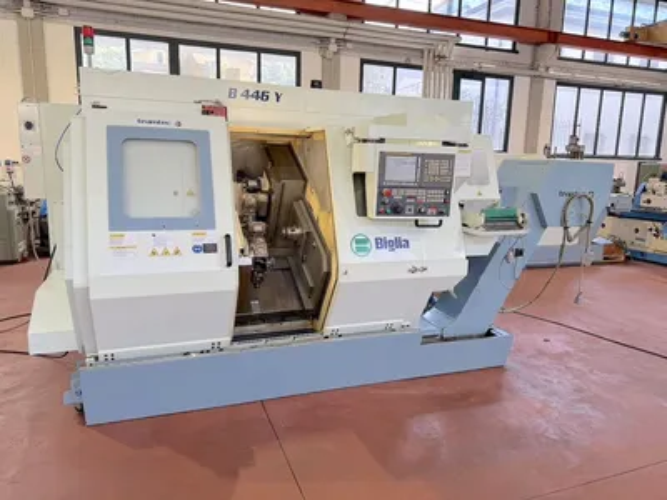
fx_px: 462
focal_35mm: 24
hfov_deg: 71.6
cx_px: 334
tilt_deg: -9.1
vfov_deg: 56.8
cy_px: 250
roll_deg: -1.8
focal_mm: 6.76
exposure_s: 1/100
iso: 80
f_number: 1.78
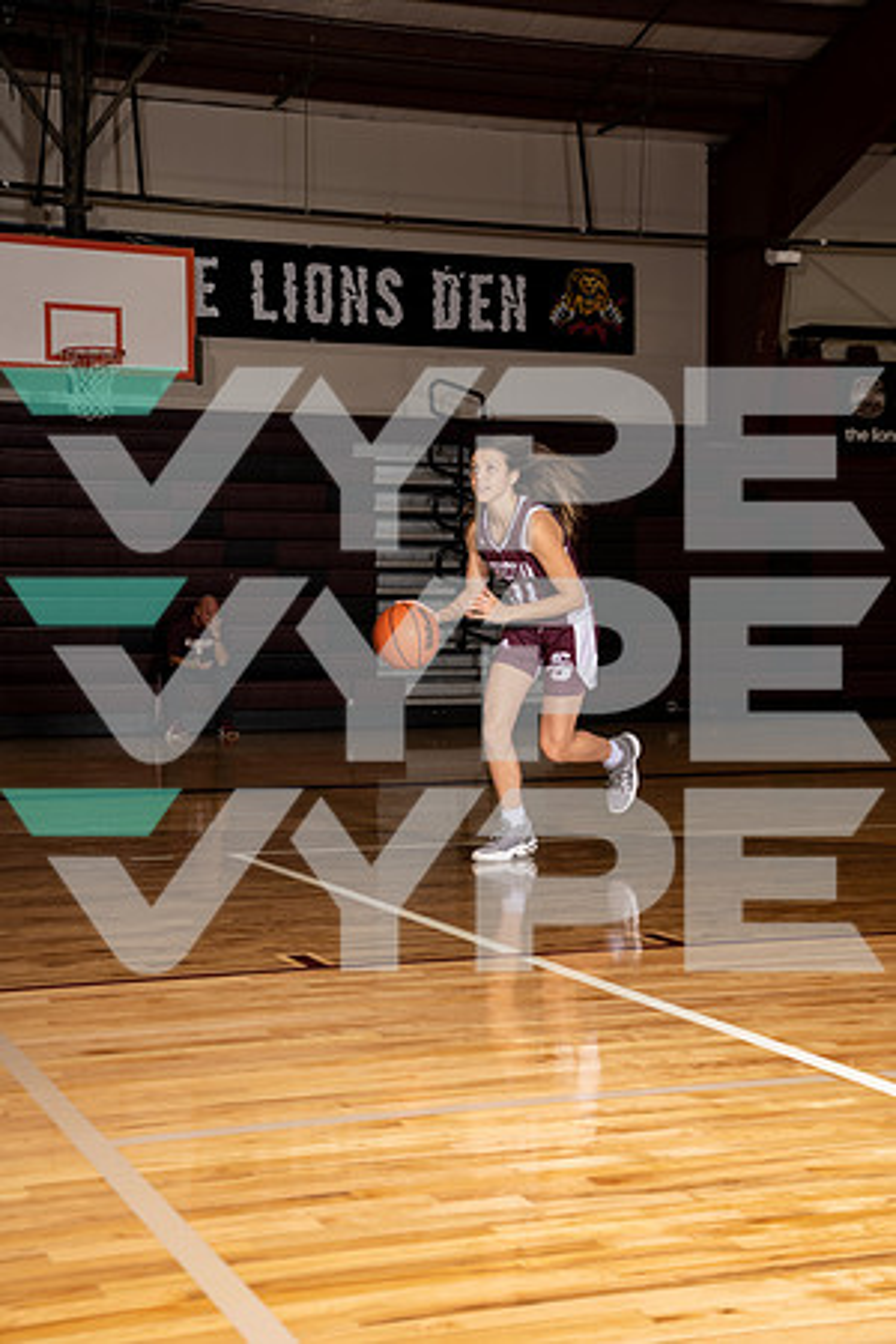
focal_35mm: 58
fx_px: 2165
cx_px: 448
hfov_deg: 23.4
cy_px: 672
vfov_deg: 34.5
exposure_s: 1/250
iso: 160
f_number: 5.6
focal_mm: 58
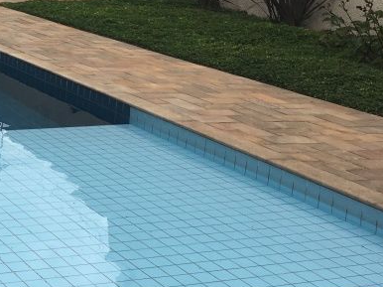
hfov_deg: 22.6
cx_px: -116
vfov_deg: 18.9
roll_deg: -1.8
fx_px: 851
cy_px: 59
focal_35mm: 77
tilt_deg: -12.2
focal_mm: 4.15
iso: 25
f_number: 2.2
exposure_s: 1/610
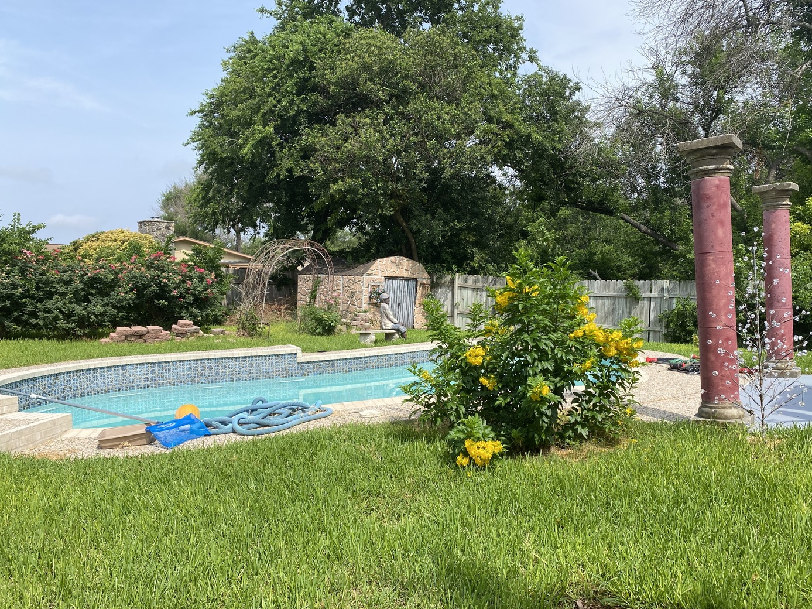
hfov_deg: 65.3
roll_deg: +1.9
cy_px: 310
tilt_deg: -2.0
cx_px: 421
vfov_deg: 51.3
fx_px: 633
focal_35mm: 27
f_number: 1.8
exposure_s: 1/2222
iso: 32
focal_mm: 4.25
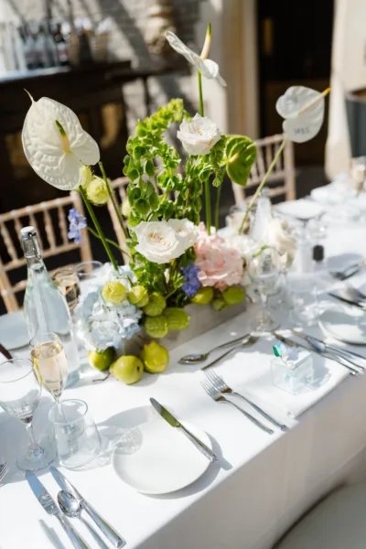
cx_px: 183
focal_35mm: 35
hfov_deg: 37.9
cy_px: 274
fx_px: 534
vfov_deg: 54.4
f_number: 2
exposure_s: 1/1250
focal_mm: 35
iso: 100
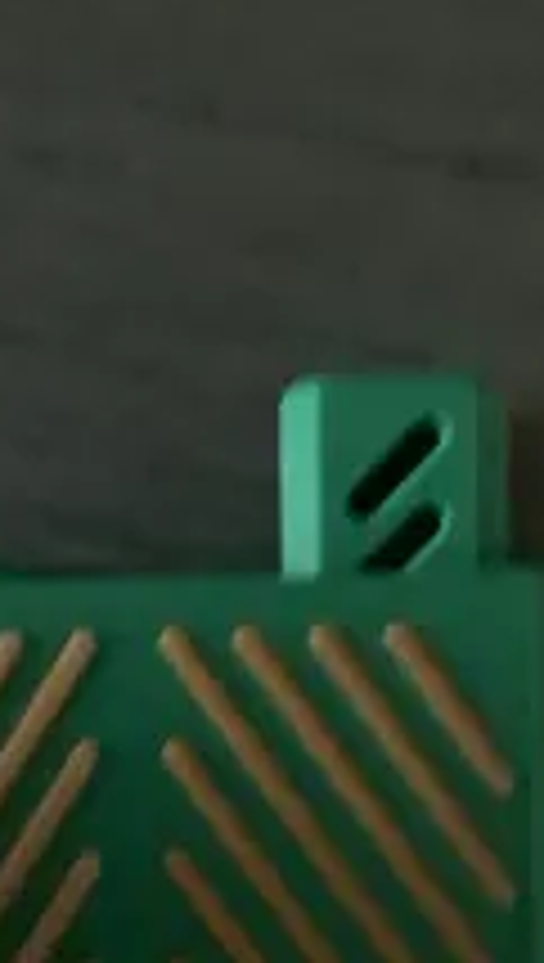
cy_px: 824
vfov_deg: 32.0
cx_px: 270
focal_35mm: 63
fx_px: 1609
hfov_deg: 19.2
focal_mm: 3.3
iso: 800
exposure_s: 1/17
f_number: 2.4
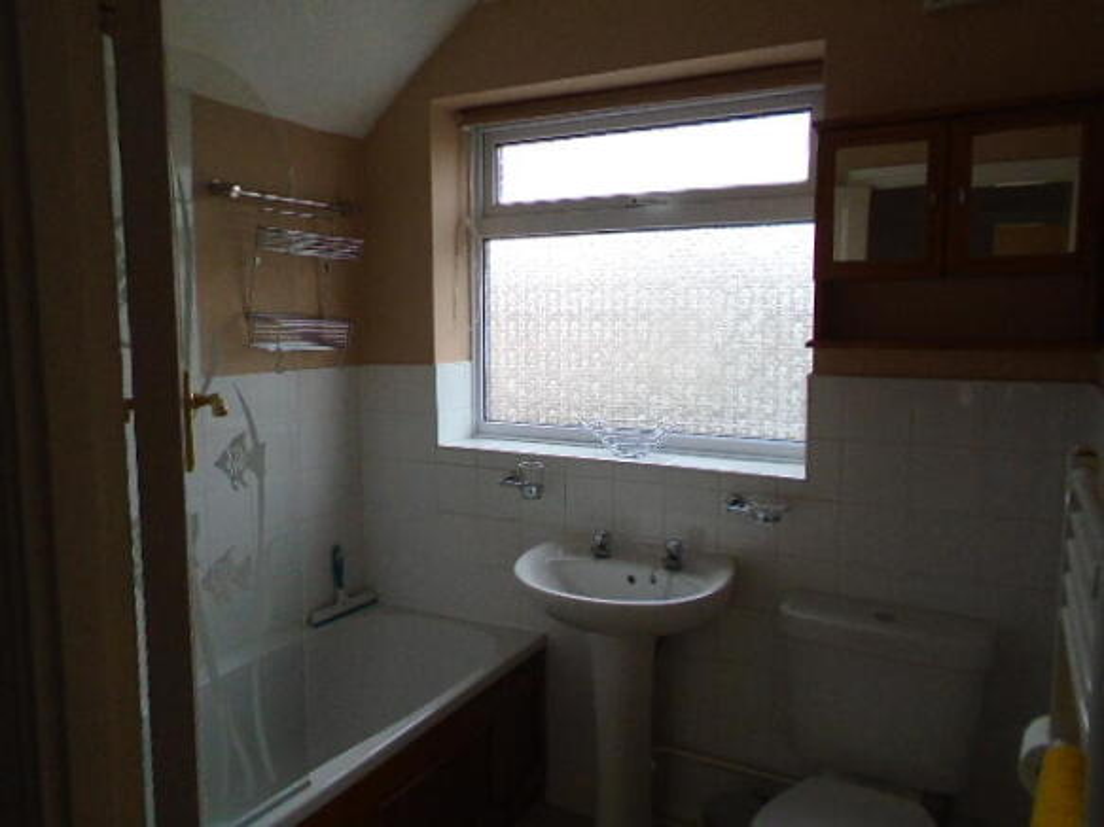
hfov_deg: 67.3
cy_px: 414
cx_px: 552
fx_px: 829
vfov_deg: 53.0
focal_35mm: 26
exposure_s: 1/160
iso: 400
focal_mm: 4.6
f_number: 3.2
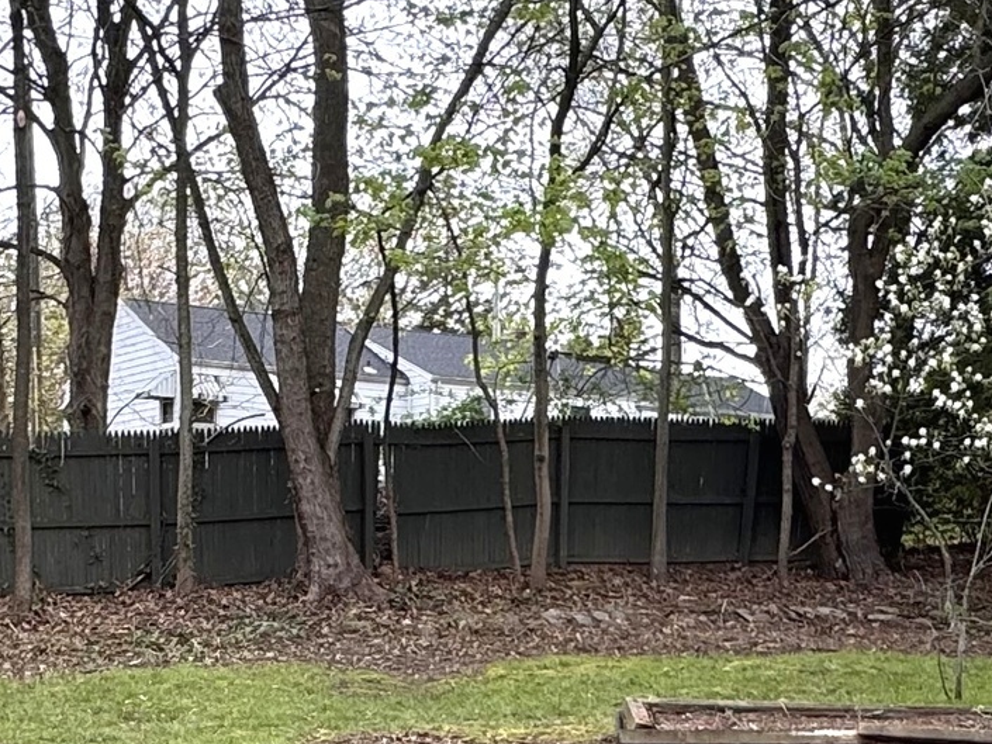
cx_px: 270
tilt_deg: -6.7
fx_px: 1748
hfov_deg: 31.2
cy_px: 781
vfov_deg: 22.9
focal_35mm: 61
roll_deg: -1.3
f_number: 2.2
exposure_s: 1/416
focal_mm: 2.22
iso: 40
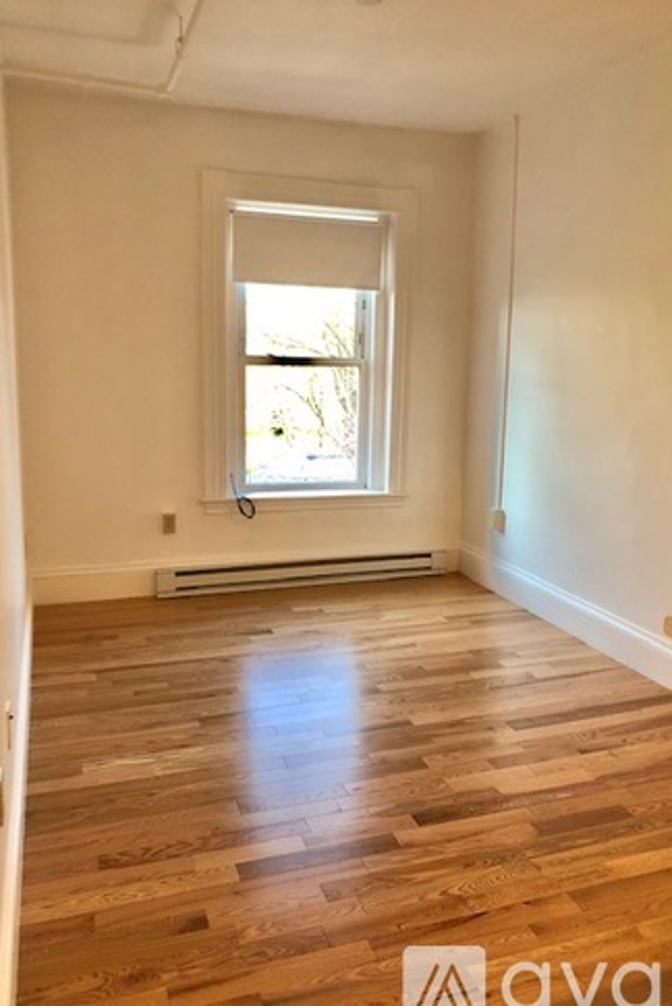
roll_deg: -1.1
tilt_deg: -10.5
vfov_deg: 61.9
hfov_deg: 43.7
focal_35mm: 30
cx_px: 349
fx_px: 839
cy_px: 510
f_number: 1.8
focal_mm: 3.99
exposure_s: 1/30
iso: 32
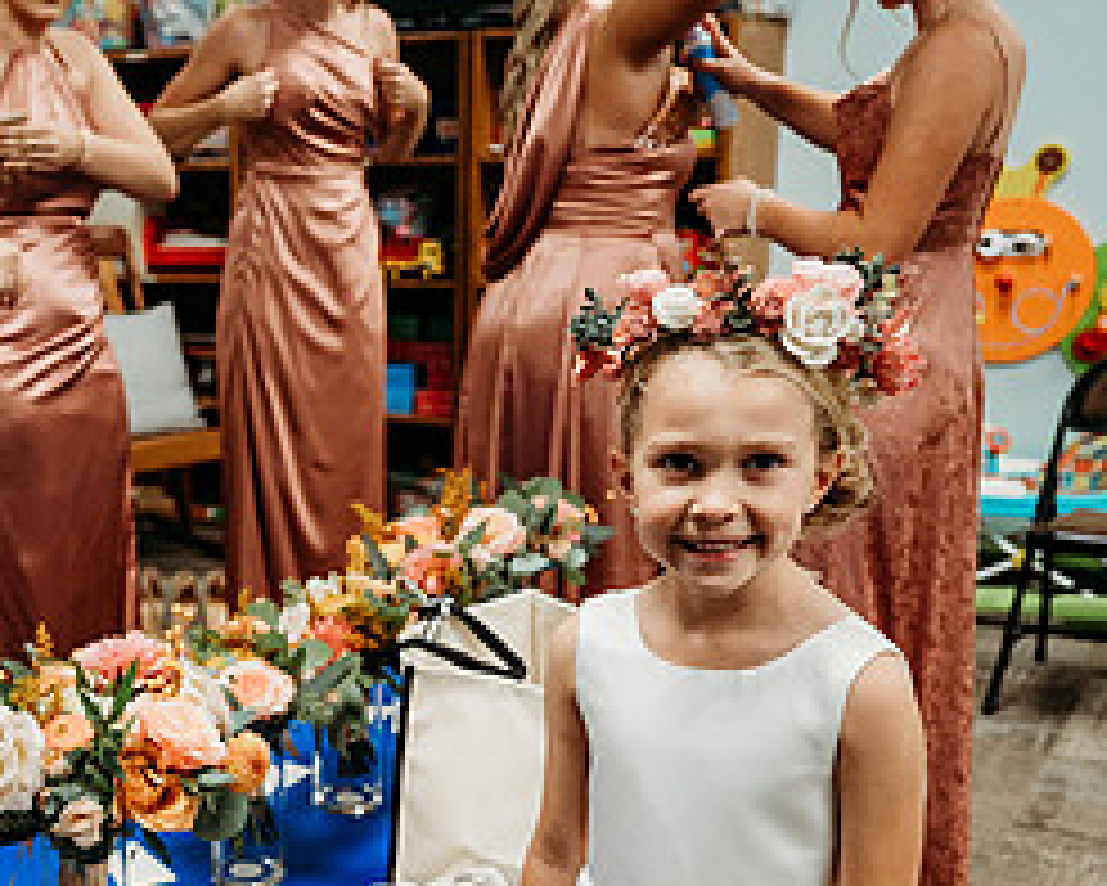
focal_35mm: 53
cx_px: 189
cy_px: 796
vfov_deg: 27.6
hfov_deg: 34.1
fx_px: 1737
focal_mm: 24
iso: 2000
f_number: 2.8
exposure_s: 1/320
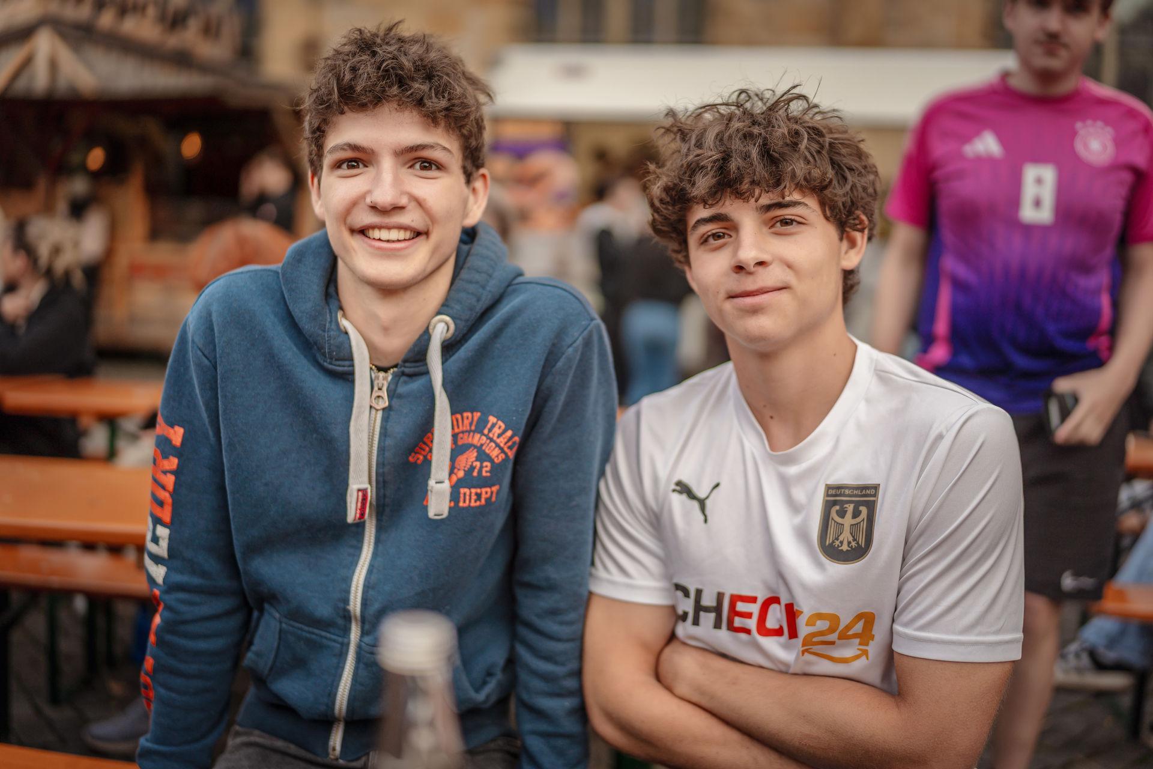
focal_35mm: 35
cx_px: 576
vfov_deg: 37.9
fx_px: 1121
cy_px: 384
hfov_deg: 54.4
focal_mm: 35
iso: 125
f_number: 1.2
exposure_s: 1/1000
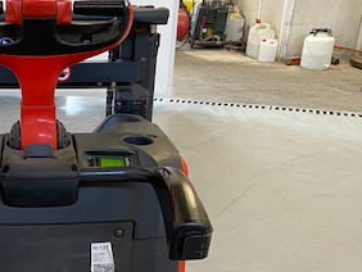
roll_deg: -1.1
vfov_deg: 23.8
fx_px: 618
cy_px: 269
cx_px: 45
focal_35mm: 59
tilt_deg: -26.7
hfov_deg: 31.3
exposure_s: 1/67
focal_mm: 4.25
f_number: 1.8
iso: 125
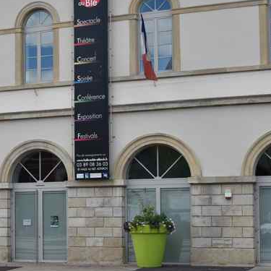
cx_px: 22
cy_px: 184
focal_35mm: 87
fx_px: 771
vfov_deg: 19.9
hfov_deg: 19.5
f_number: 3.2
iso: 100
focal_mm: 30
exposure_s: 1/1600
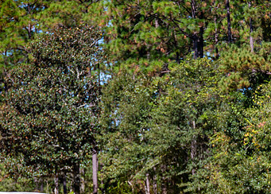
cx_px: 199
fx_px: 2873
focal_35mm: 373
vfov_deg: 3.9
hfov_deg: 5.4
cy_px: 175
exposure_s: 1/1600
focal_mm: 170
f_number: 3.2
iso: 100
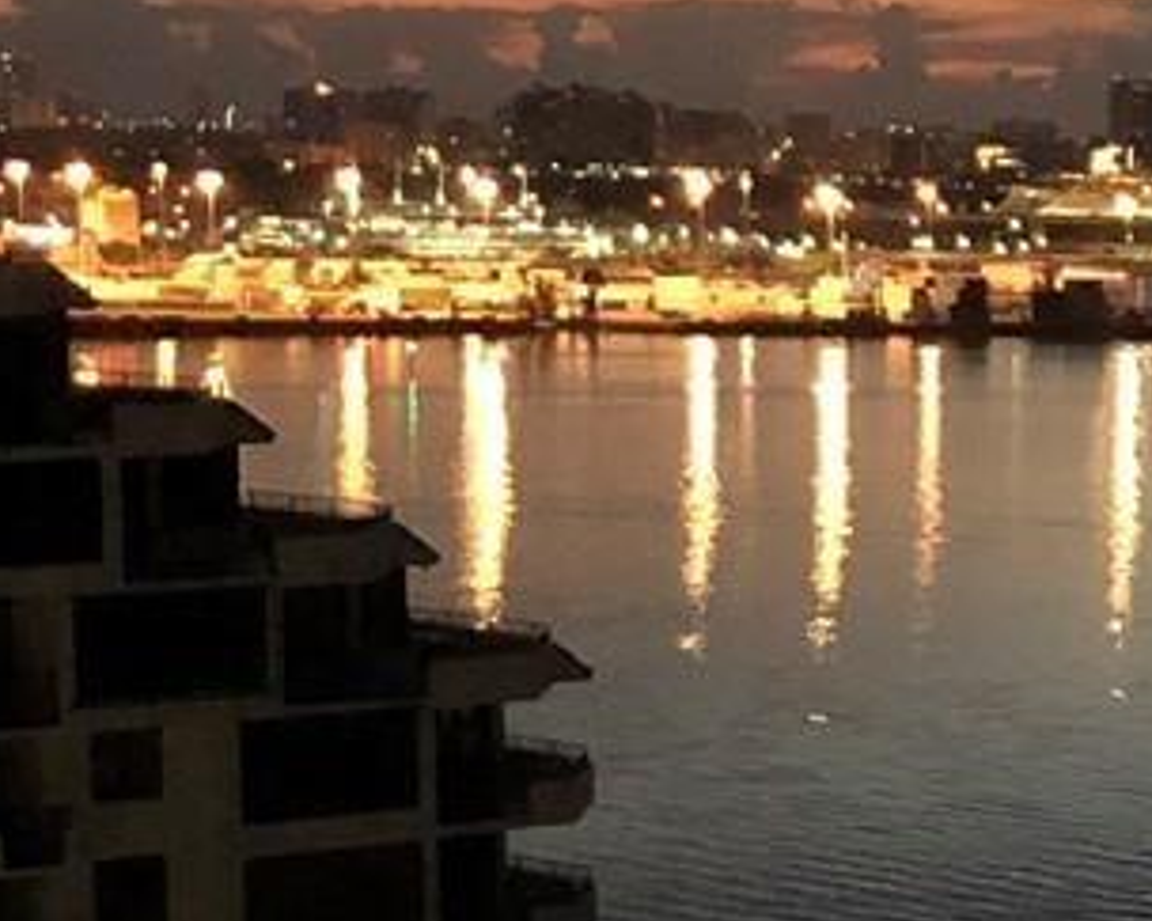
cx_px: 1679
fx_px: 4908
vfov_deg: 10.5
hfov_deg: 12.8
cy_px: 1103
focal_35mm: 144
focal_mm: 4
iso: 125
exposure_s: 1/4
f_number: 1.8
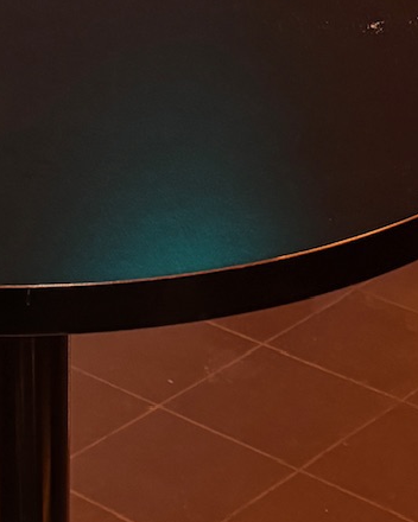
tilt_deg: -34.0
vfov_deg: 17.3
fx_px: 1686
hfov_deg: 14.1
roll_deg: -0.7
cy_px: 483
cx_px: 81
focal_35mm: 109
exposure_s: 1/25
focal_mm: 6.76
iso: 800
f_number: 1.78
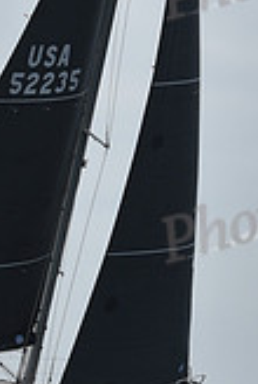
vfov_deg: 8.3
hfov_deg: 5.6
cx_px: 41
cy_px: 115
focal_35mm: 247
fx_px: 2644
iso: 250
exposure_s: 1/800
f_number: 9
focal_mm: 70
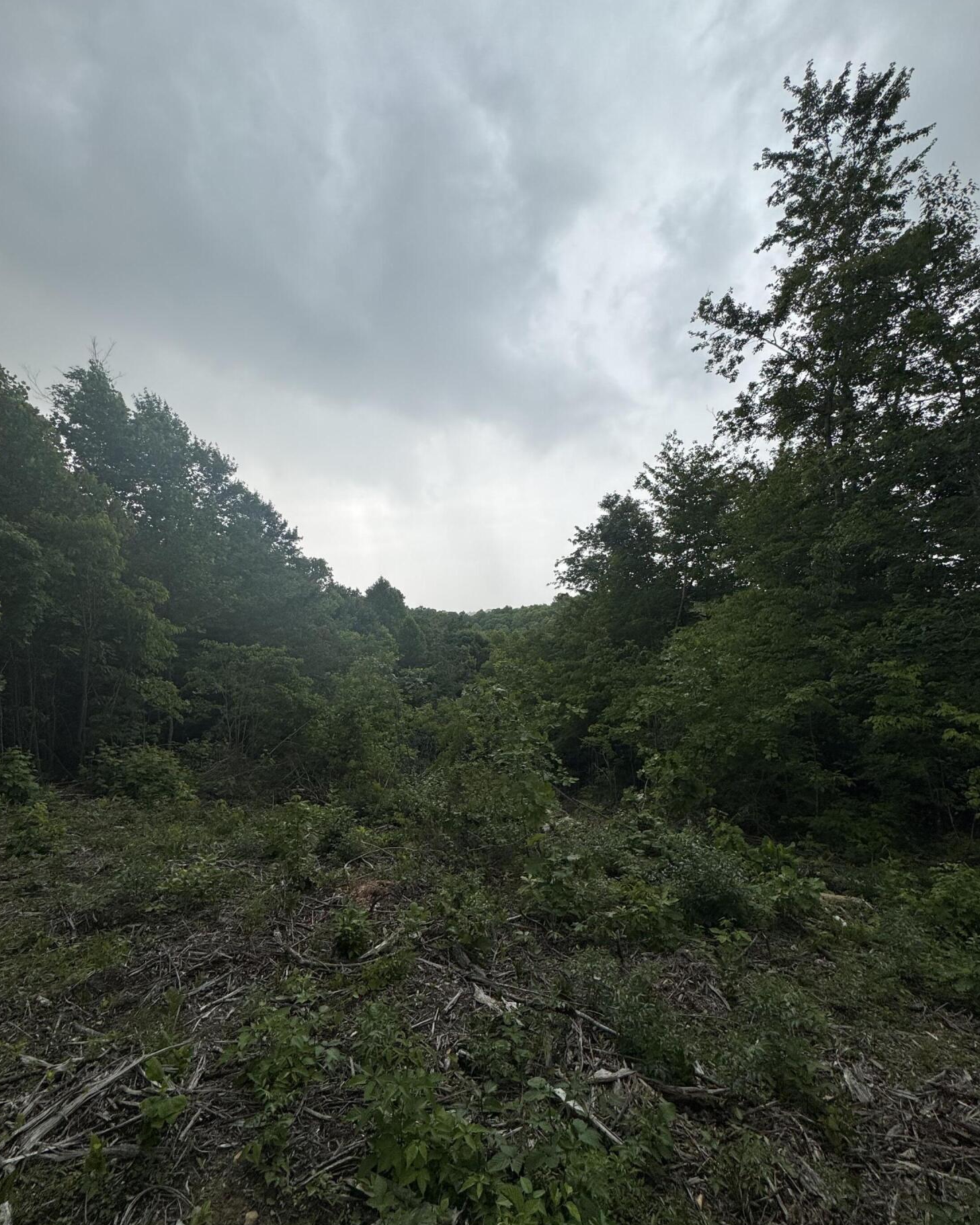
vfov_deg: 96.7
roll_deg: +0.3
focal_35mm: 15
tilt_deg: -3.5
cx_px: 479
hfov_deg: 84.0
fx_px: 544
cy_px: 645
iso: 40
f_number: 2.2
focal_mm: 2.22
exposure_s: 1/99
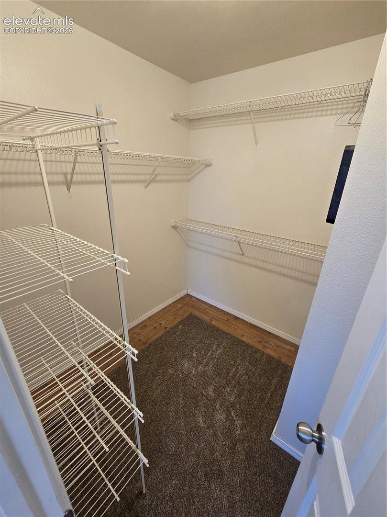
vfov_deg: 106.2
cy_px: 258
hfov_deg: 89.9
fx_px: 194
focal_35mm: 13
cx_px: 194
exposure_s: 1/60
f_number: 2.2
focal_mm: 2.2
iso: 200
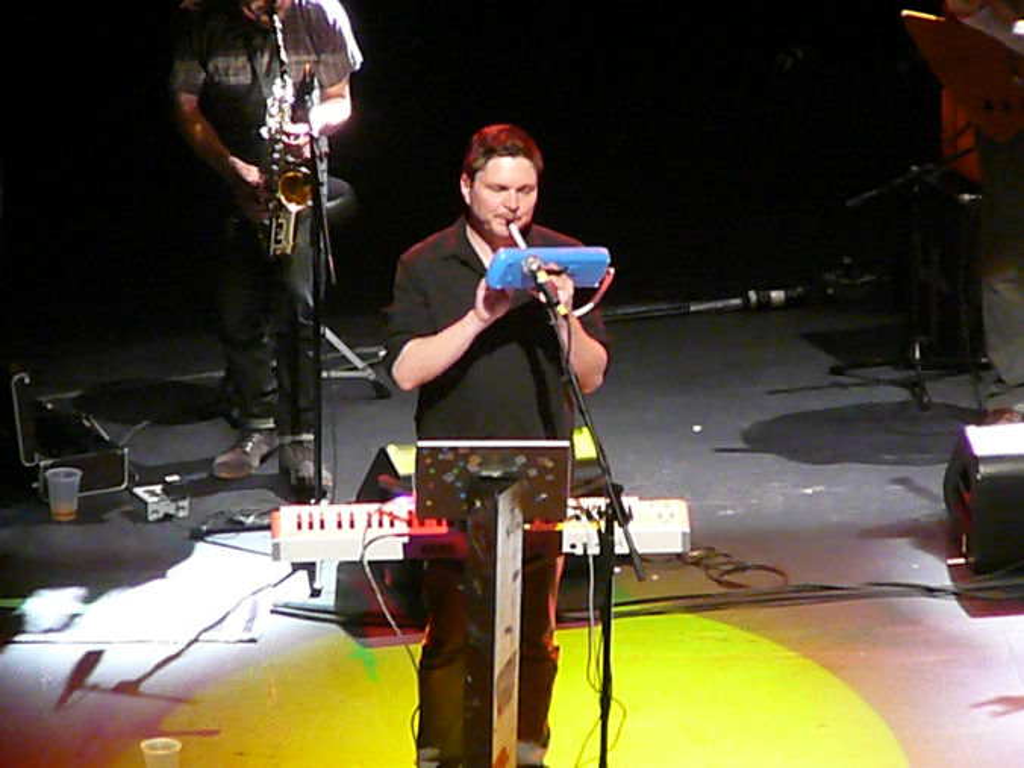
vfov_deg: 4.2
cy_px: 384
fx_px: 10354
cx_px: 512
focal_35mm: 350
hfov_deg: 5.7
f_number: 4.2
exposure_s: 1/20
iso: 1600
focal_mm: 52
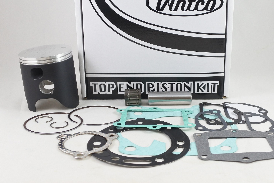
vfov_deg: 30.5
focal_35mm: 44
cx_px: 150
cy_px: 75
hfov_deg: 44.4
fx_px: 335
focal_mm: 14
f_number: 4
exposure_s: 1/125
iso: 560
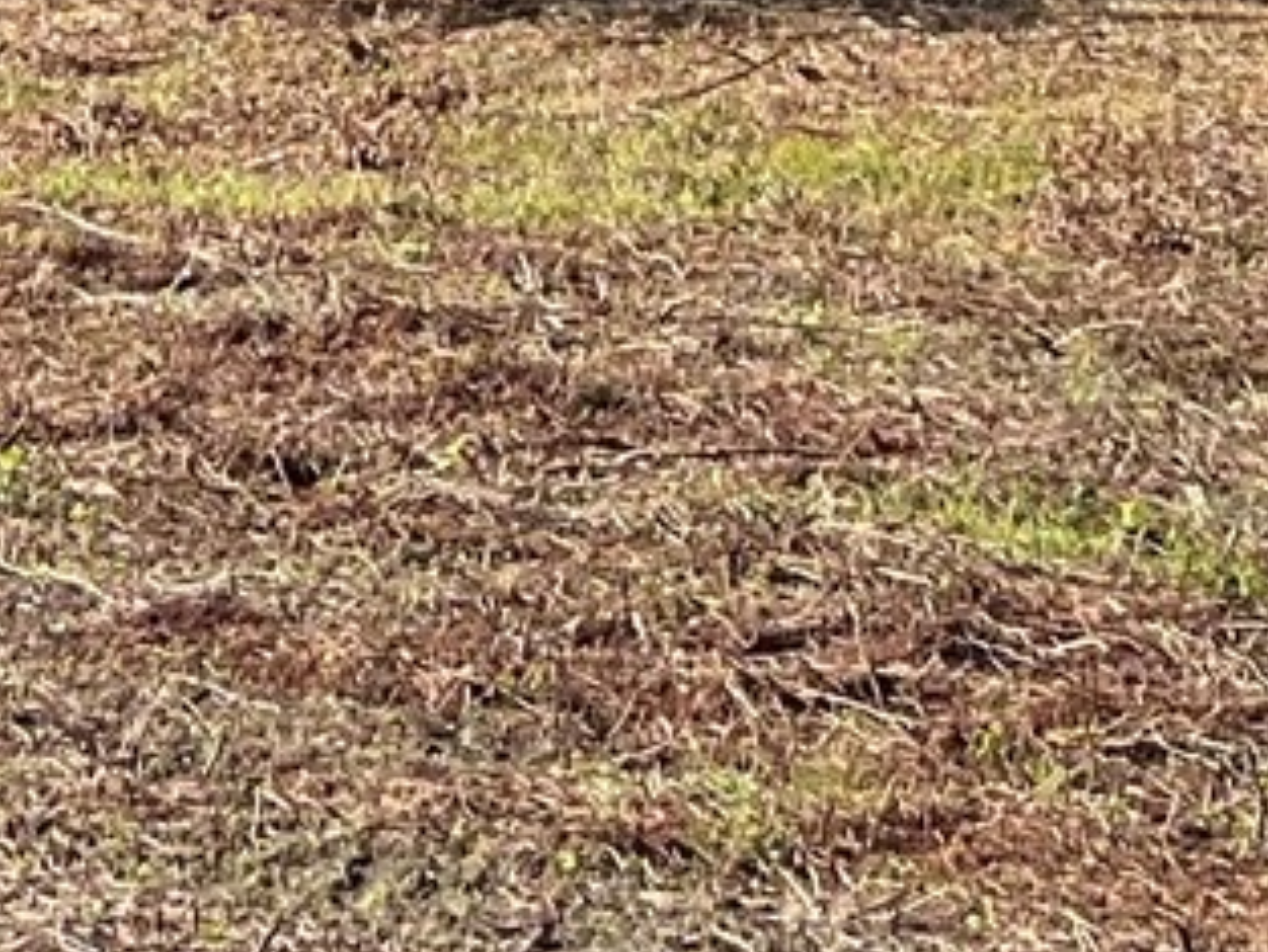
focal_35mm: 170
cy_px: -1932
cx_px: -134
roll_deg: -0.5
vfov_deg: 7.6
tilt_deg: +14.1
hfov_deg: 11.5
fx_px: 6230
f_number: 1.5
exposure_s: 1/3571
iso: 50
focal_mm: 5.7
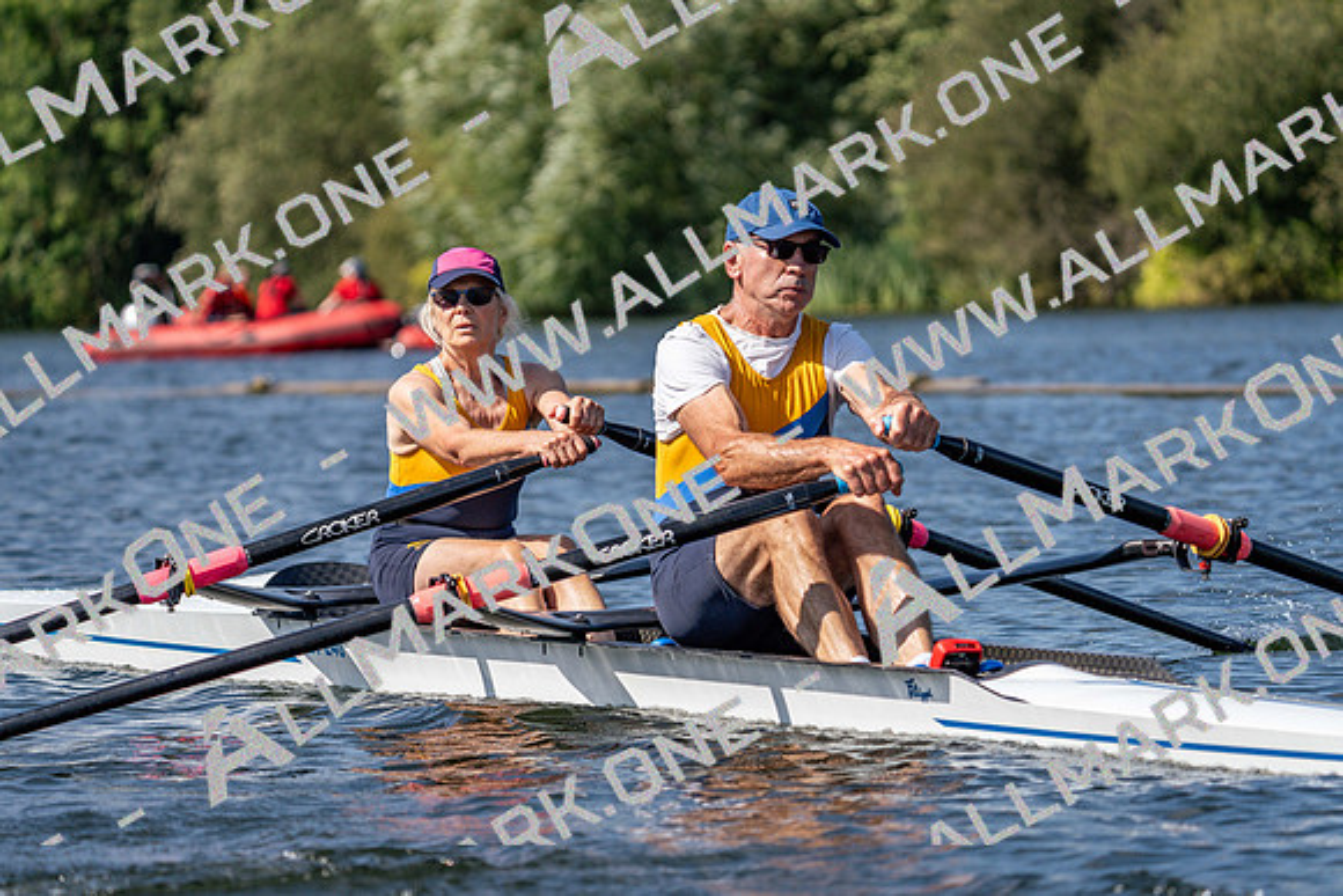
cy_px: 448
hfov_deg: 9.1
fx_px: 8395
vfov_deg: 6.1
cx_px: 672
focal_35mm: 225
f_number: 5.6
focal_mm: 225
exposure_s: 1/2000
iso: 250
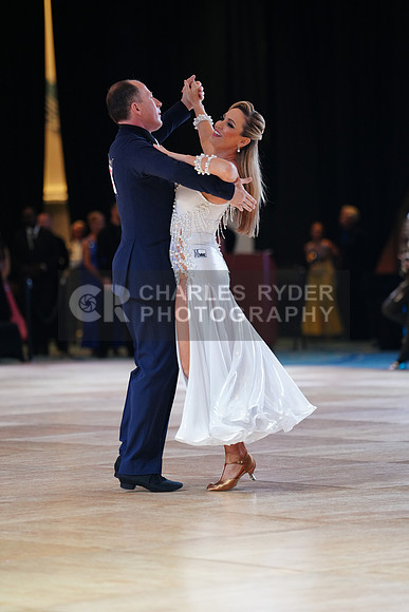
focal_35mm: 160
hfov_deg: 8.6
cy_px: 306
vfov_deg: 12.8
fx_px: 2725
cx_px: 204
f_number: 2.8
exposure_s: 1/400
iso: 2000
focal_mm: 160
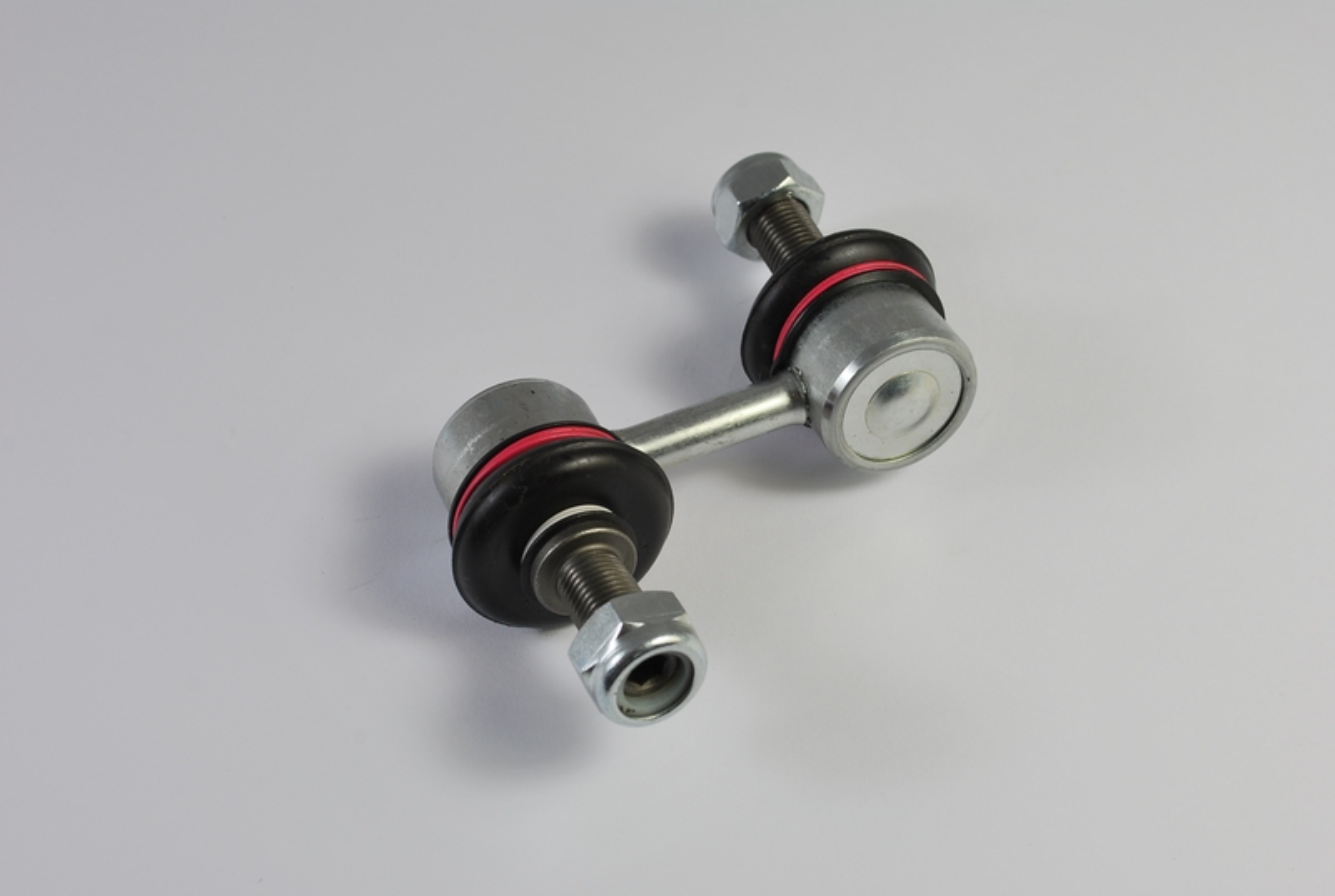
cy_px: 448
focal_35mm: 52
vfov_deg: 25.9
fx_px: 1951
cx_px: 668
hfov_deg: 37.8
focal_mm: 35
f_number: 9
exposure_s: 1/30
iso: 140
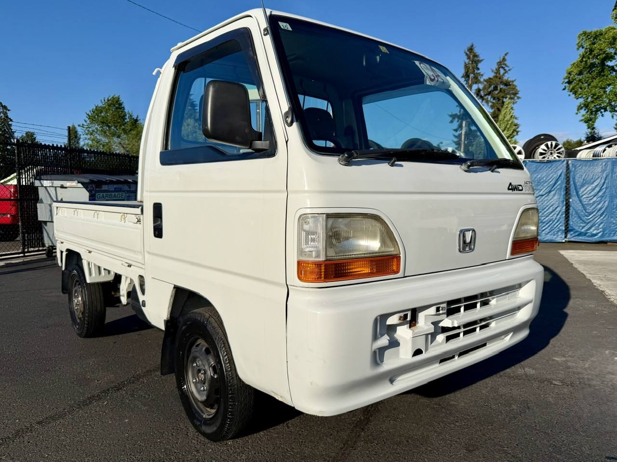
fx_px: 428
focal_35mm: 24
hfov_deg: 71.6
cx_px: 308
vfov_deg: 56.8
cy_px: 231
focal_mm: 6.76
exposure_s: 1/9091
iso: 80
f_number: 1.78
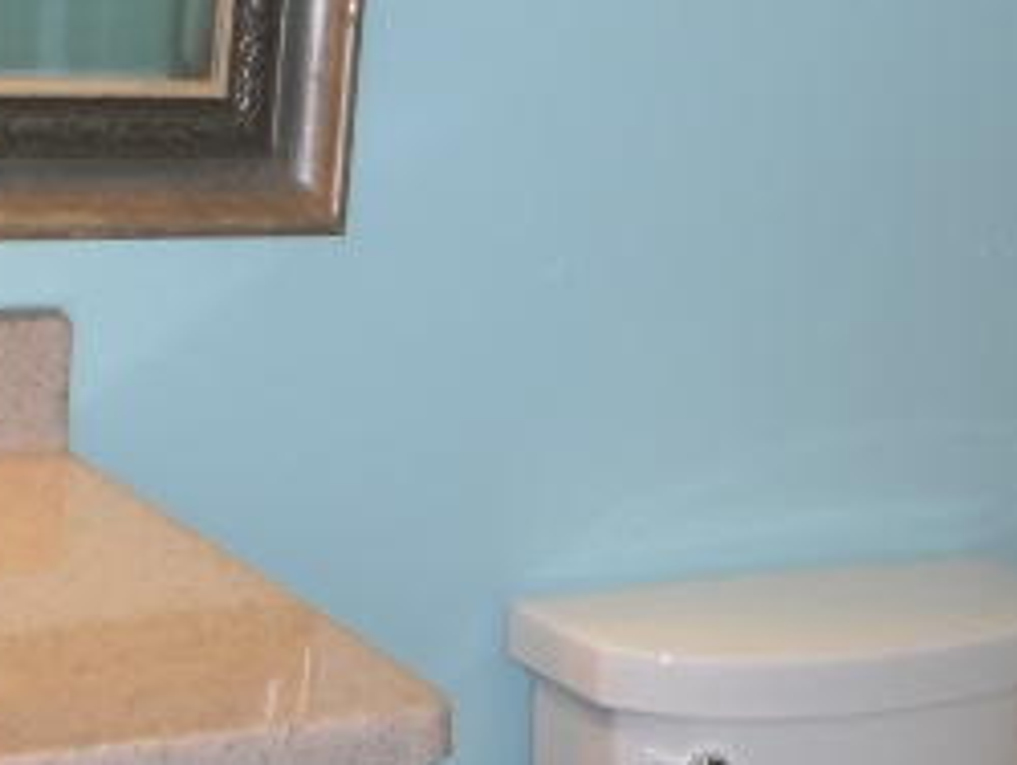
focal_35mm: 92
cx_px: 460
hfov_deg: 21.3
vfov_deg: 15.9
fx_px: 2706
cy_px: 61
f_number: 3.1
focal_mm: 6.3
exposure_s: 1/30
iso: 125
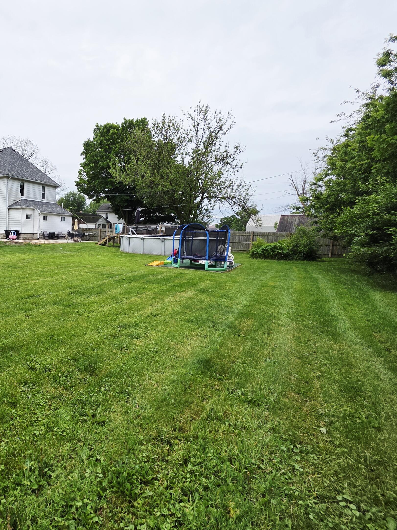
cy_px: 263
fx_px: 275
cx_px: 62
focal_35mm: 18
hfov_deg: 63.3
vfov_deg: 87.8
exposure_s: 1/400
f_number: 1.9
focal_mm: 2.2
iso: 40
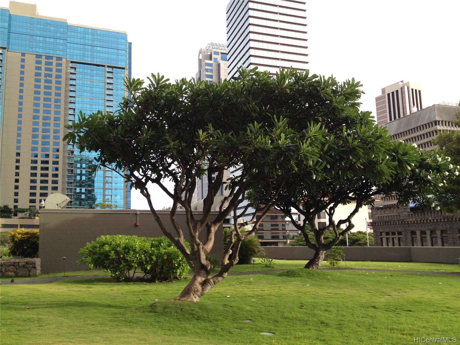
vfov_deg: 40.7
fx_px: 465
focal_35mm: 35
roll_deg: +0.8
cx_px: 230
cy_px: 172
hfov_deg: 52.6
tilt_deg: +9.1
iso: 50
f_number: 2.4
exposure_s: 1/332
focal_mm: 4.28
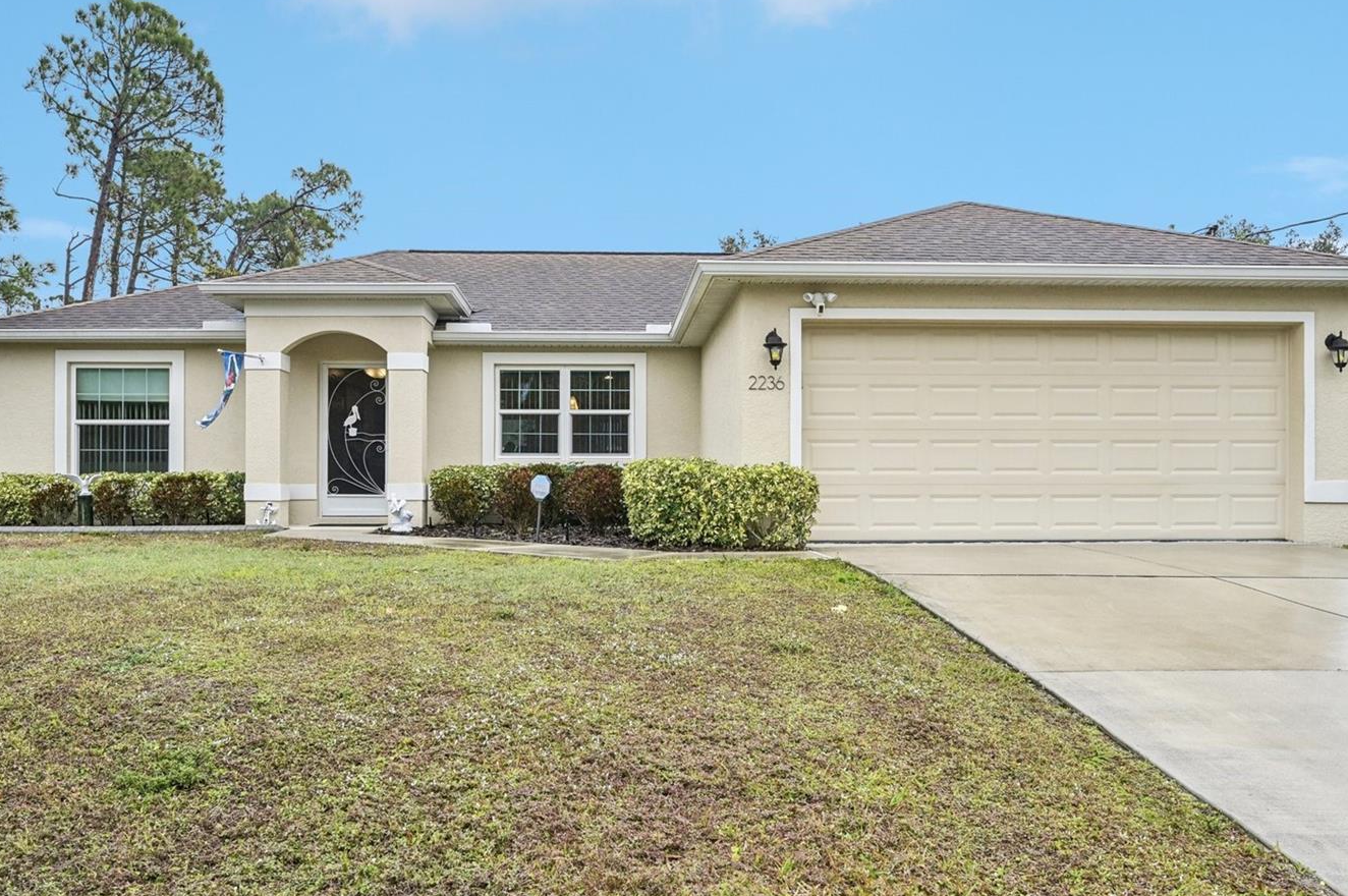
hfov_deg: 62.6
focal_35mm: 30
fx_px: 1107
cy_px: 527
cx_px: 649
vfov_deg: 43.9
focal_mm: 24.5
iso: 400
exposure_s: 1/500
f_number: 8
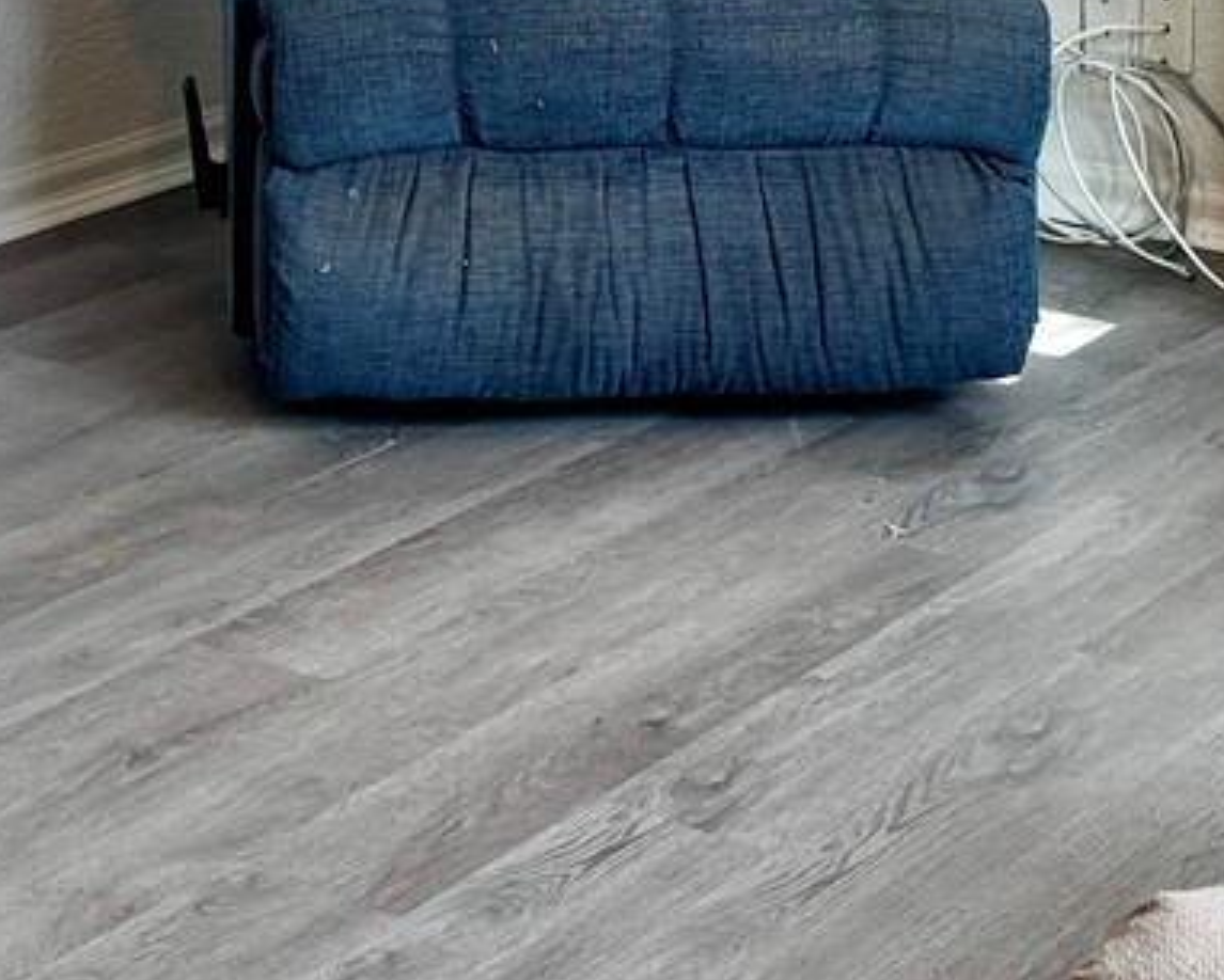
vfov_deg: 14.6
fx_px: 3552
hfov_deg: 19.4
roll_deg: -1.0
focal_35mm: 98
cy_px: -525
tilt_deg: -5.0
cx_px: 340
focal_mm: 6.76
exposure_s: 1/120
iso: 80
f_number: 1.78
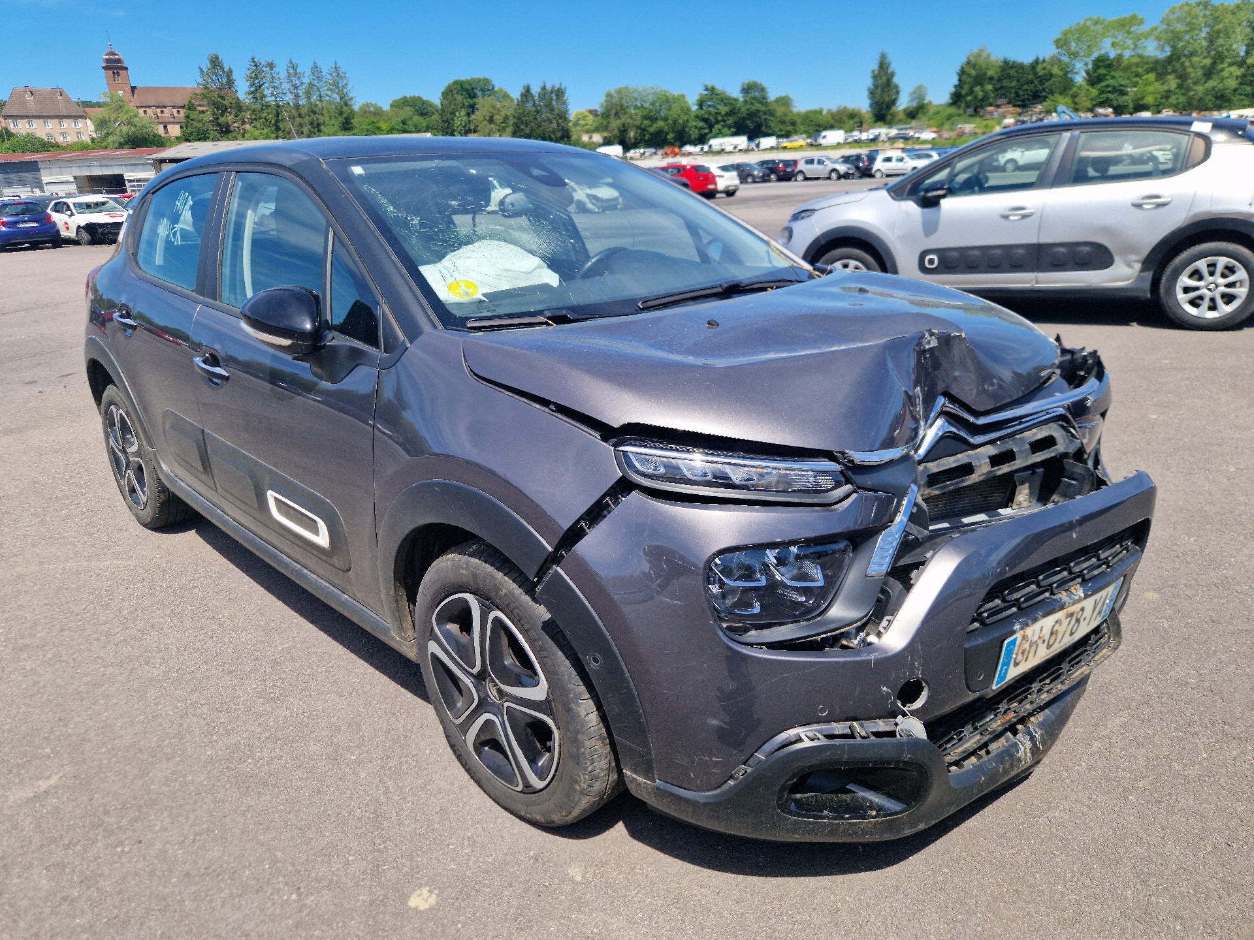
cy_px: 470
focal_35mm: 23
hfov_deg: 73.9
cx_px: 627
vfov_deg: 58.9
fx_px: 833
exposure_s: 1/1000
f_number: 1.8
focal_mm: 5.4
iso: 50
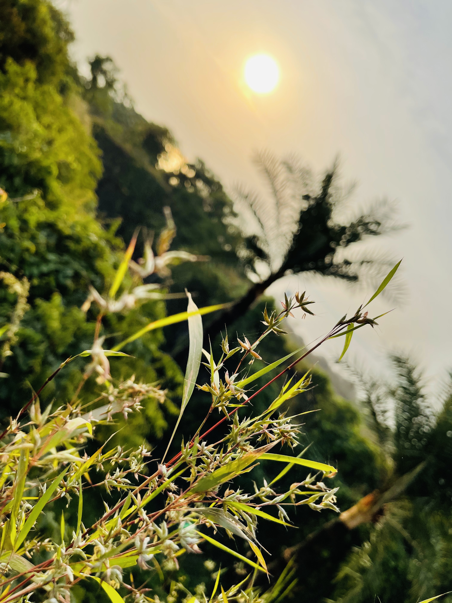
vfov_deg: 67.3
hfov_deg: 53.1
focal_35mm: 26
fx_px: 453
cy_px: 302
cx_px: 226
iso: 32
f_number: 1.6
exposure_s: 1/4348
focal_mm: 5.1
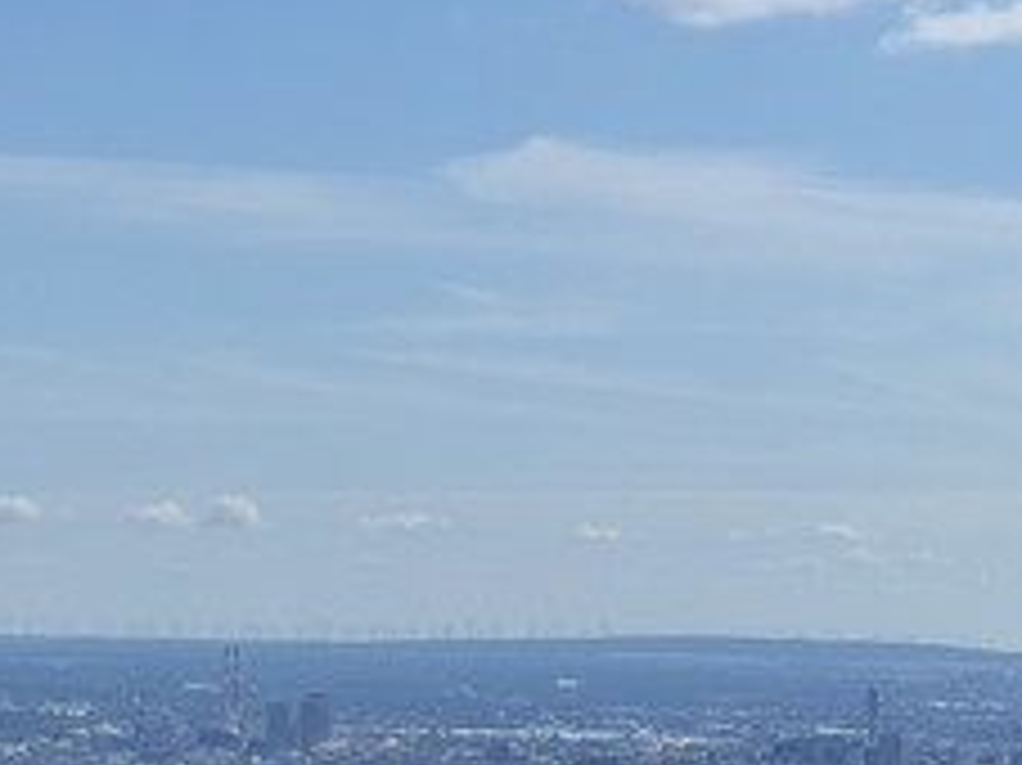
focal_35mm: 217
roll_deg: -0.8
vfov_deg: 6.8
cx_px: 621
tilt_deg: +0.5
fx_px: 6403
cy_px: 378
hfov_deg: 9.1
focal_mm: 9
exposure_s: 1/1946
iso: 32
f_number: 2.8
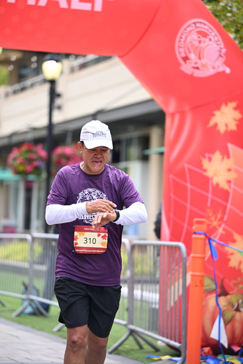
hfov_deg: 11.4
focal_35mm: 120
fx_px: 1214
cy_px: 182
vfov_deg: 17.1
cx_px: 122
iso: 640
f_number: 2.8
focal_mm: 120
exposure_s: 1/1600
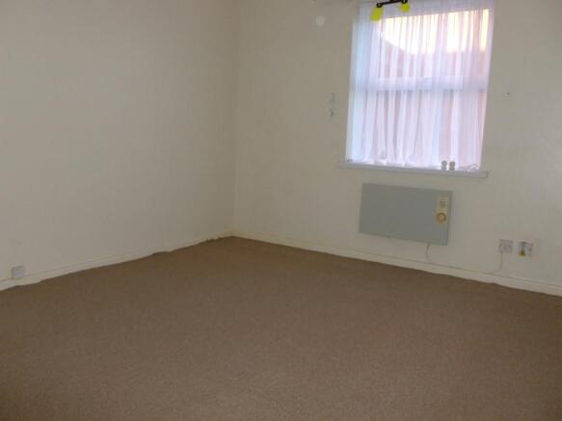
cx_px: 281
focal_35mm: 28
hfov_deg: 63.5
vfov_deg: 49.7
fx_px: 454
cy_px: 210
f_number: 3.3
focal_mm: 5
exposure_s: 1/60
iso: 160
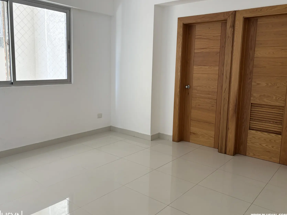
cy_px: 98
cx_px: 135
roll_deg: -0.8
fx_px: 249
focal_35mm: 30
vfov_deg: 46.7
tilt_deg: -7.4
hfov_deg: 59.9
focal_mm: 5.96
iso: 200
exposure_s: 1/60
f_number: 1.6
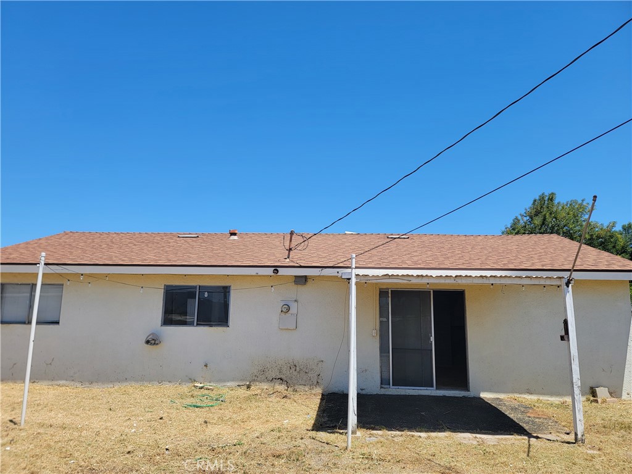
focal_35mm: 24
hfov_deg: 71.6
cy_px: 237
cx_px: 316
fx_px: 438
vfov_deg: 56.8
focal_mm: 6.7
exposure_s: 1/866
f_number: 1.8
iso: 16
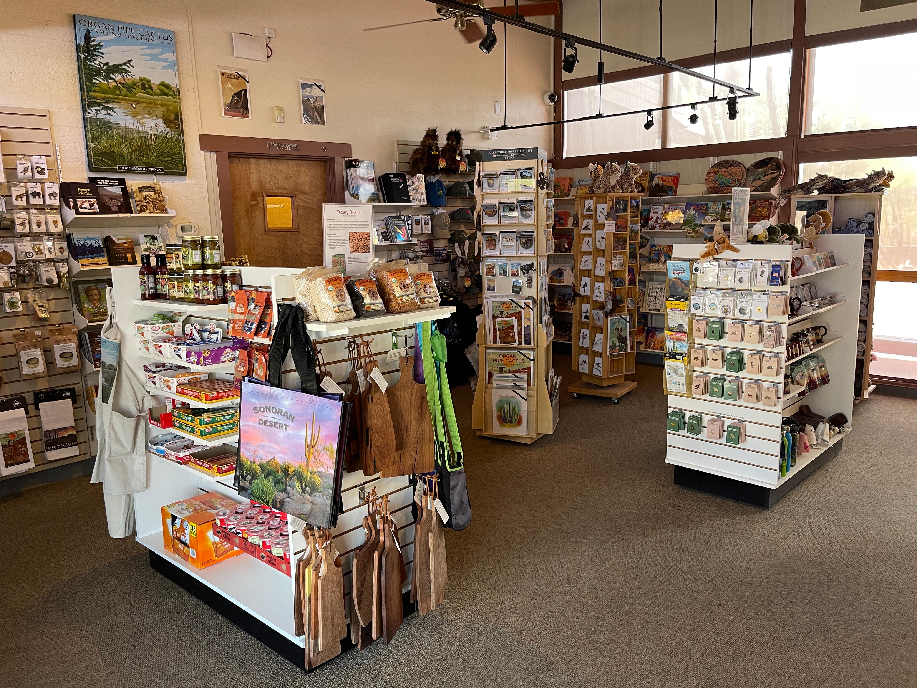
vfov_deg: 53.1
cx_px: 458
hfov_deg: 67.3
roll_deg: +1.1
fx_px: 689
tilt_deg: -10.9
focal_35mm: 26
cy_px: 344
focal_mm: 5.1
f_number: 1.6
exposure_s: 1/63
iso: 125
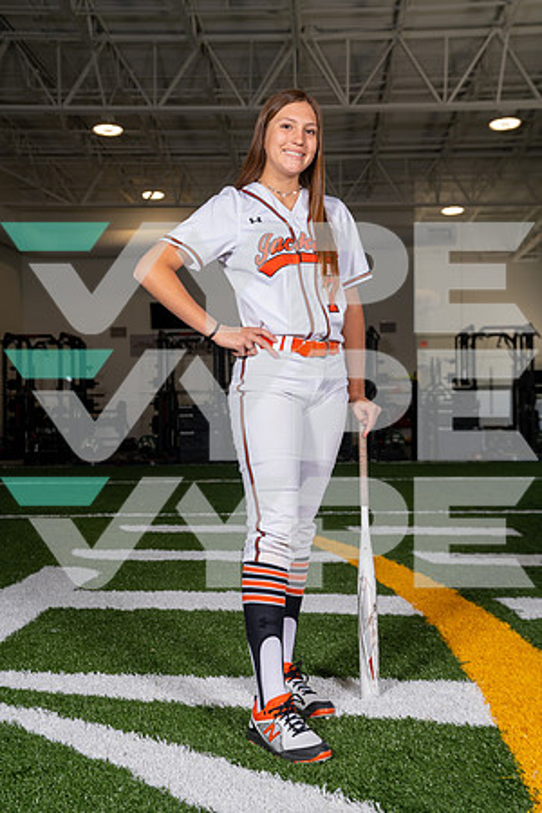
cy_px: 406
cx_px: 271
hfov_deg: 28.1
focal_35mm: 48
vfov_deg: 41.1
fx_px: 1084
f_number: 5.6
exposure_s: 1/200
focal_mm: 48
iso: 200
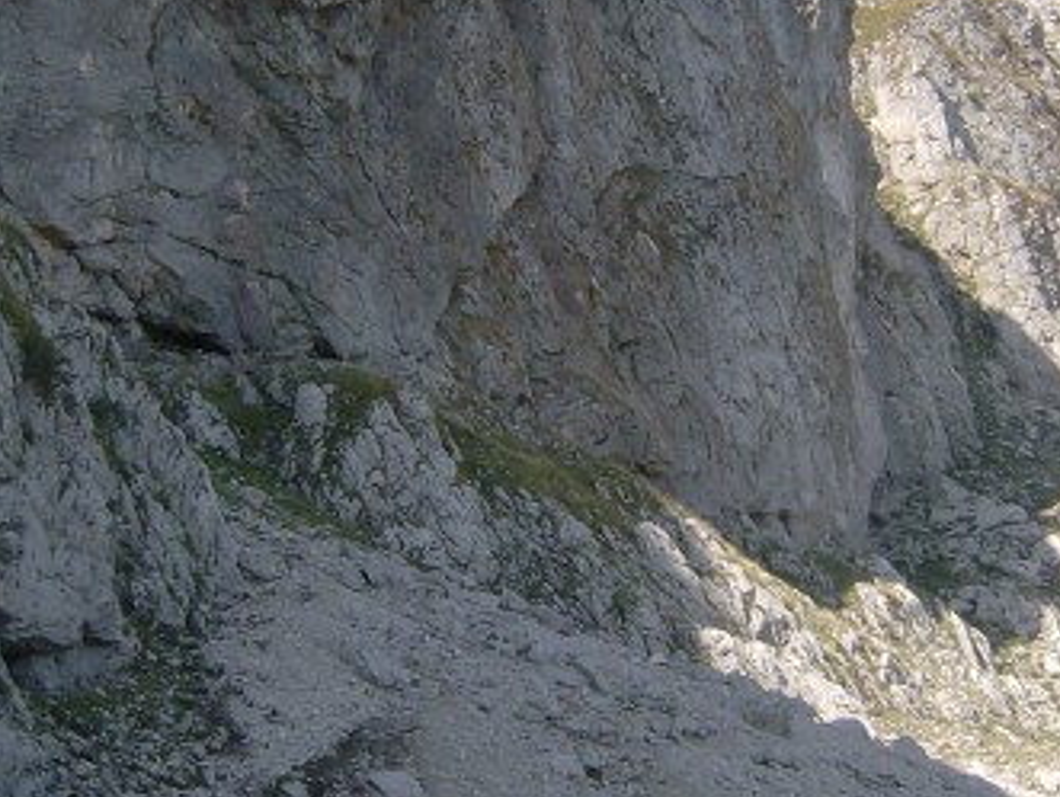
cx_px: 560
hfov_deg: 22.5
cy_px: 253
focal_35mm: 87
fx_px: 2667
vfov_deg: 17.0
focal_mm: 6
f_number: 4.7
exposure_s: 1/473
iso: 100
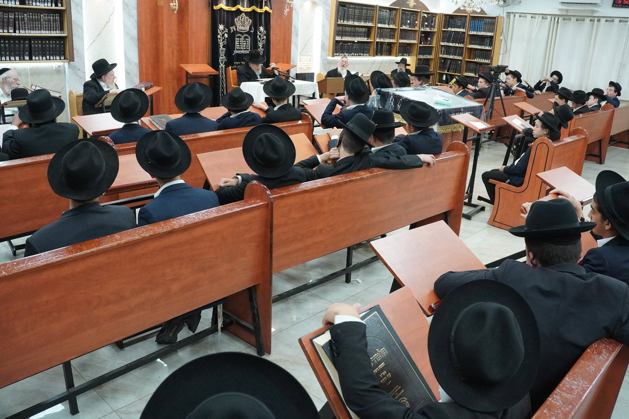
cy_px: 210
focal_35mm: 30
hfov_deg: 62.7
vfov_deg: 44.2
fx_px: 516
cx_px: 314
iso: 3200
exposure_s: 1/200
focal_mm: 19.7
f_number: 5.6
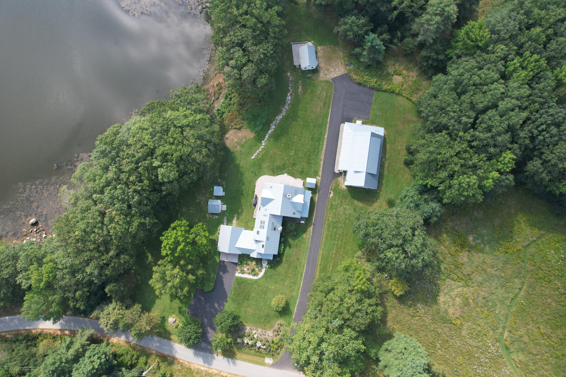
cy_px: 188
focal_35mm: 22
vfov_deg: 57.2
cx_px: 283
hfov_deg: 78.6
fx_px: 346
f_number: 2.8
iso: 100
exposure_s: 1/500
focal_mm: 8.38
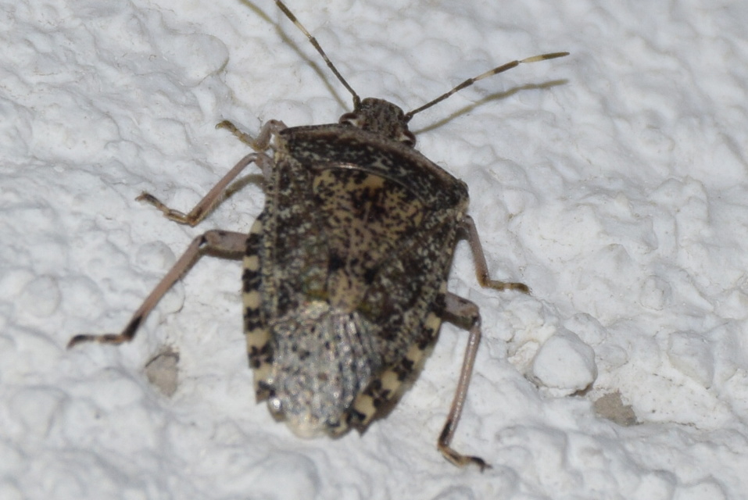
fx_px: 4367
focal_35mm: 210
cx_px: 374
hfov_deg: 9.8
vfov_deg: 6.6
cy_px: 250
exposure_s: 1/60
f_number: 6.3
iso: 320
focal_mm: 140
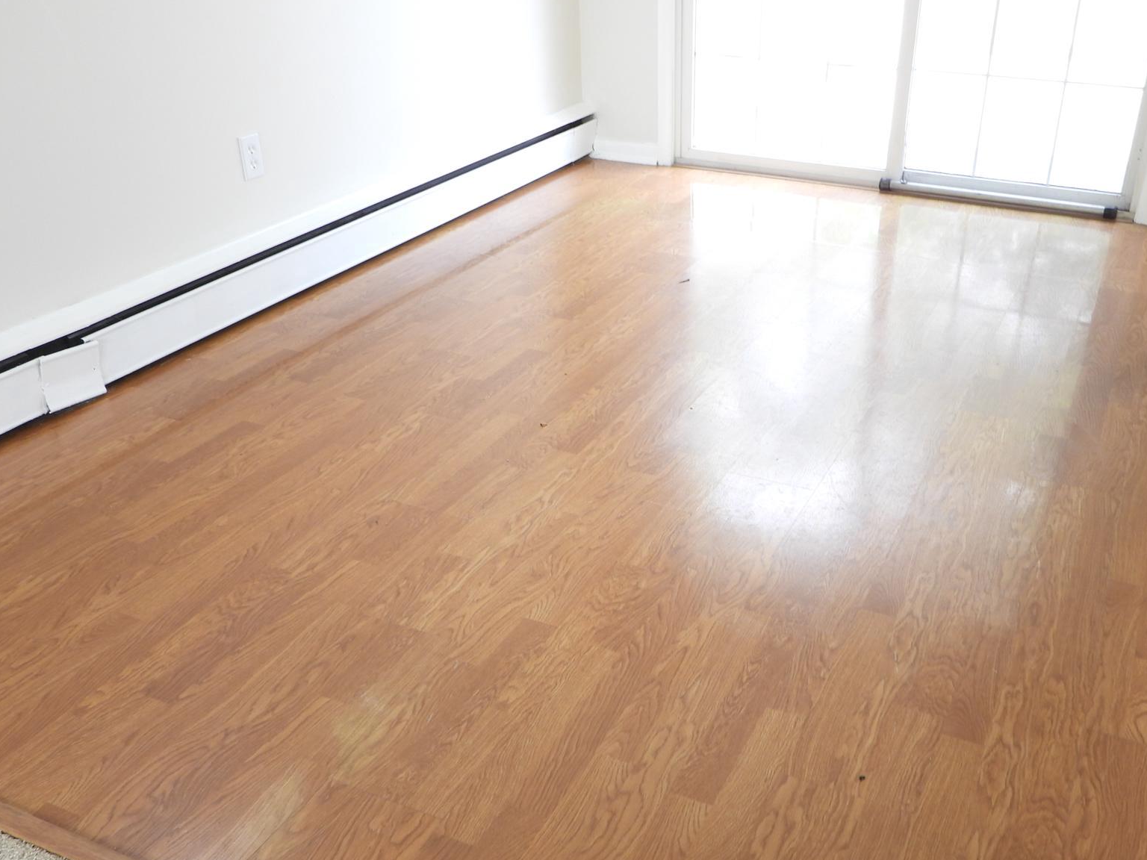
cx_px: 677
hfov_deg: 56.5
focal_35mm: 32
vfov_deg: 44.0
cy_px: 506
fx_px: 1060
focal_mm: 4.3
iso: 100
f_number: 2.8
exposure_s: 1/50
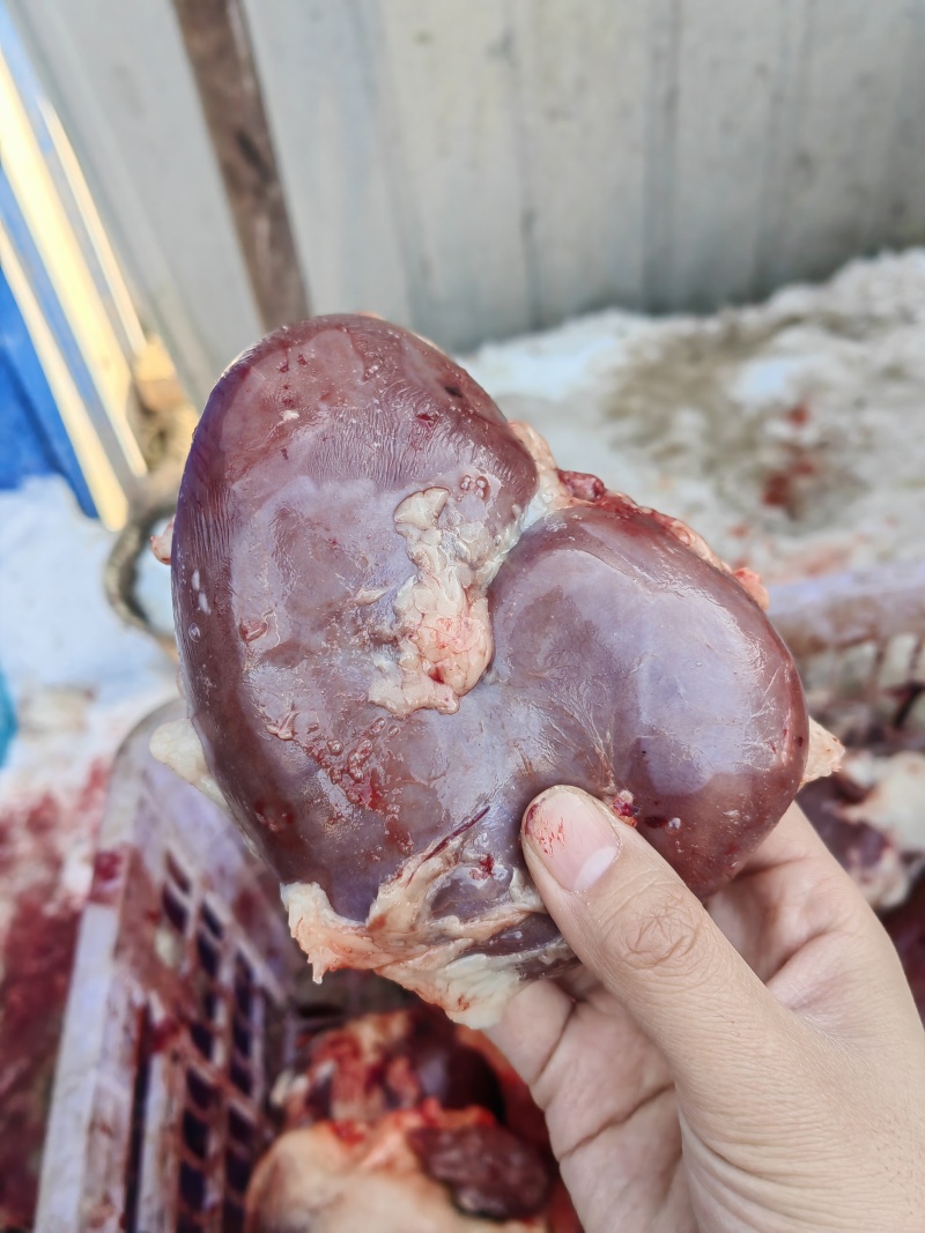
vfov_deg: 65.3
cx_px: 462
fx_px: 962
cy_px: 616
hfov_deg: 51.3
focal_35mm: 27
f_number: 1.8
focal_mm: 5.54
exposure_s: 1/699
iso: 50
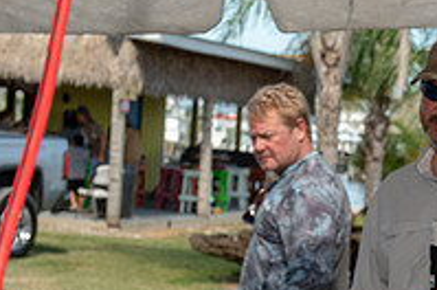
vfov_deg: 9.7
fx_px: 1697
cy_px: 220
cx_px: 488
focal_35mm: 140
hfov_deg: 14.3
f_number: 8
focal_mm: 48
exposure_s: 1/160
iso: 125
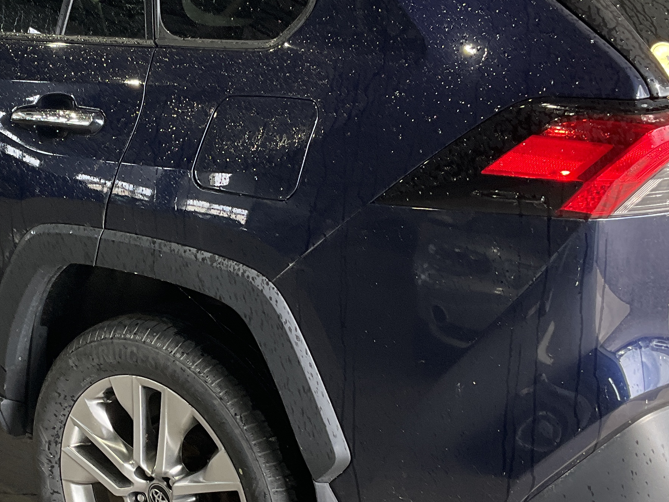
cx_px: 194
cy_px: 281
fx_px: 1276
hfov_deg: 29.1
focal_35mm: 66
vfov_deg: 22.2
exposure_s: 1/122
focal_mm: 3
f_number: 1.8
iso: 50
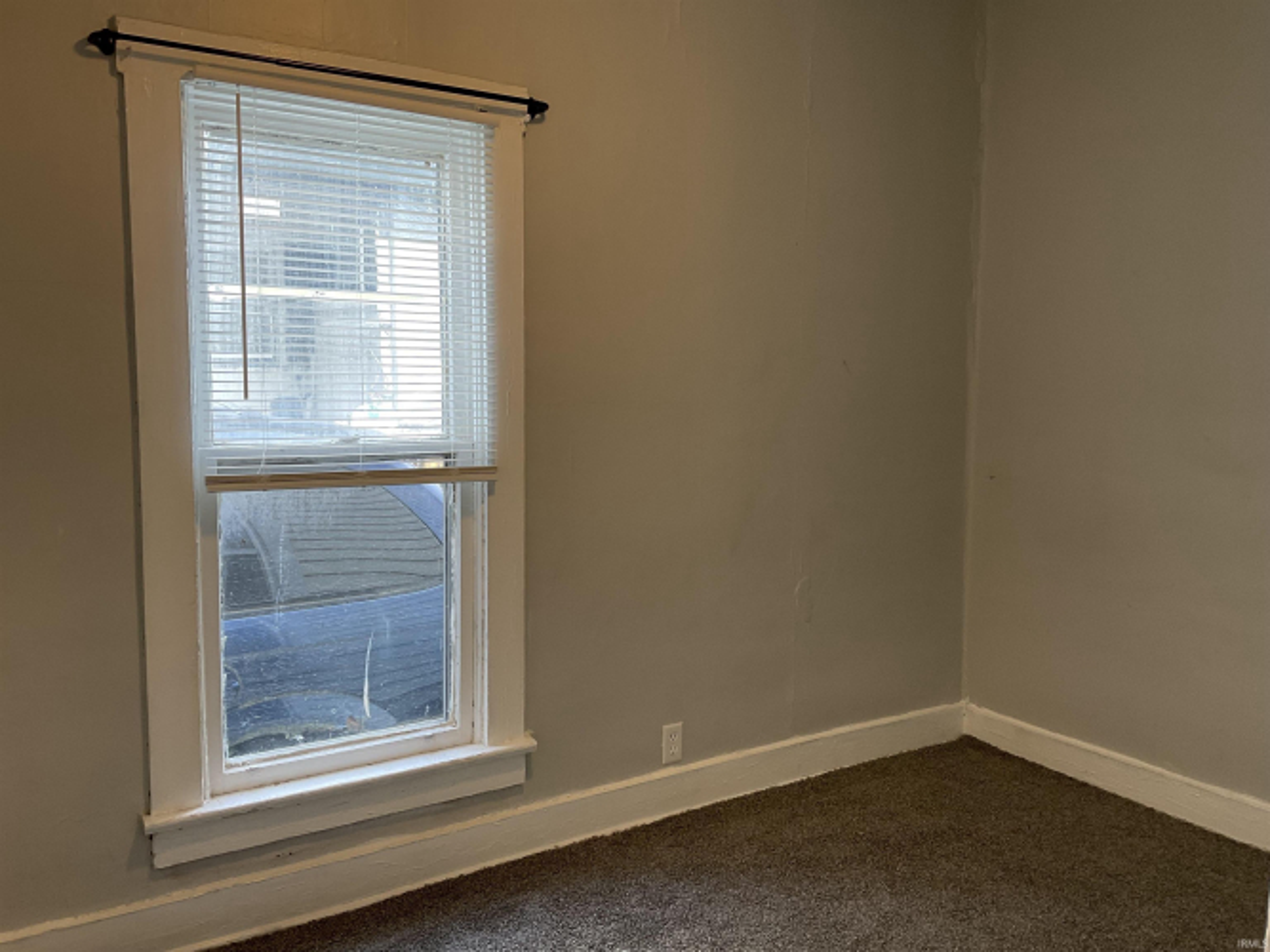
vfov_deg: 48.2
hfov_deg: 61.7
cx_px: 635
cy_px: 476
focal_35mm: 29
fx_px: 1064
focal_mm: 3
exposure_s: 1/60
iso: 40
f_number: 1.8
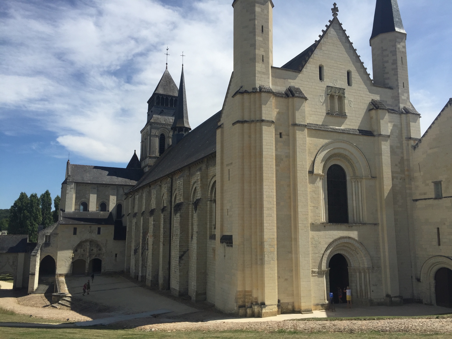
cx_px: 226
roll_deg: -0.9
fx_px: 379
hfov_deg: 61.7
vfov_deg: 48.2
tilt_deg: +9.5
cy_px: 170
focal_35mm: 29
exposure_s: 1/3300
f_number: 2.2
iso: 32
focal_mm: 4.15
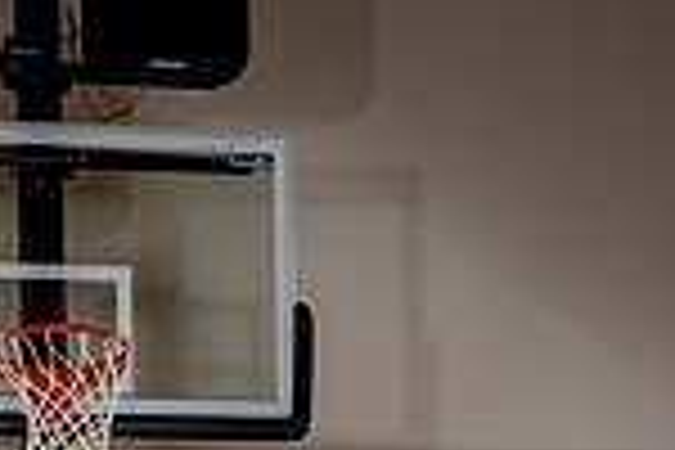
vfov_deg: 11.1
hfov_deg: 18.8
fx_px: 2025
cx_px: 166
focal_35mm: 108
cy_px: 994
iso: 200
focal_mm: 36
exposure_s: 1/250
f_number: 5.6
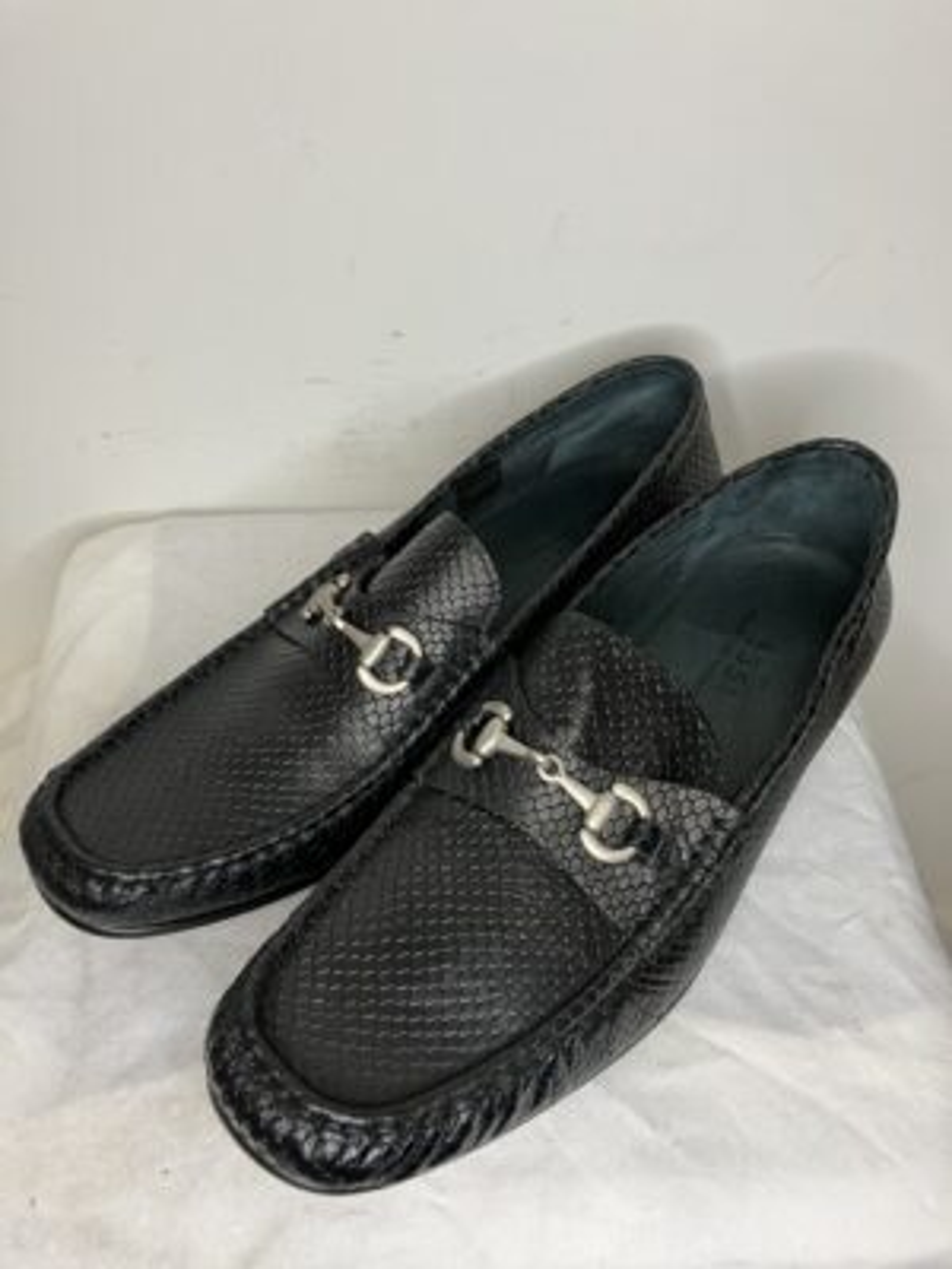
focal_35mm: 28
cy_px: 634
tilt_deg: -46.1
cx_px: 476
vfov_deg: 63.4
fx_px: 1027
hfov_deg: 49.7
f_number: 1.8
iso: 50
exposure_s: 1/50
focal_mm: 3.99
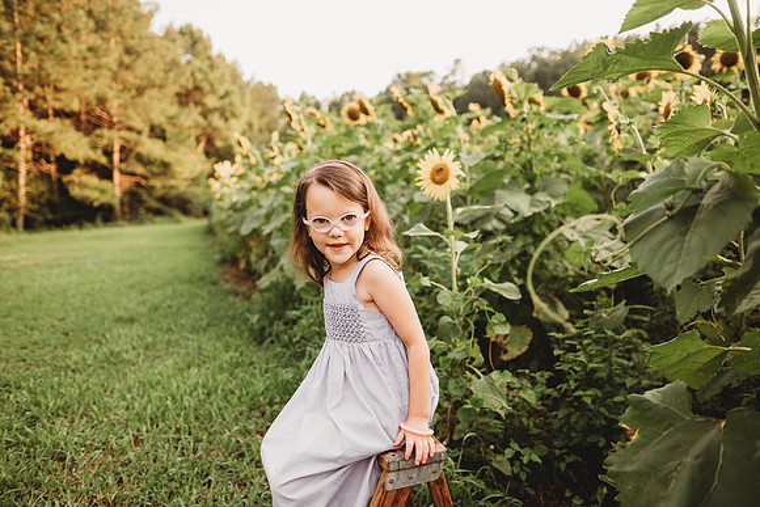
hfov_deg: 73.7
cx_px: 380
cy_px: 254
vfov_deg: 53.2
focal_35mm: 24
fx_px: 507
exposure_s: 1/320
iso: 125
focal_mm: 24
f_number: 2.2
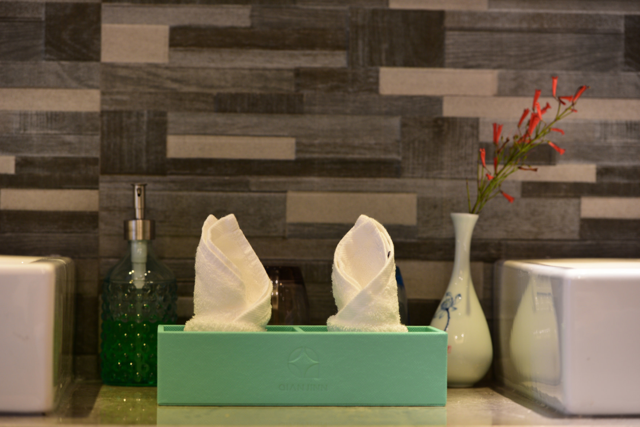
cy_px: 214
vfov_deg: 9.8
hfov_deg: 14.7
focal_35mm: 140
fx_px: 2489
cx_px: 320
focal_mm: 140
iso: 320
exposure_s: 1/20
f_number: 4
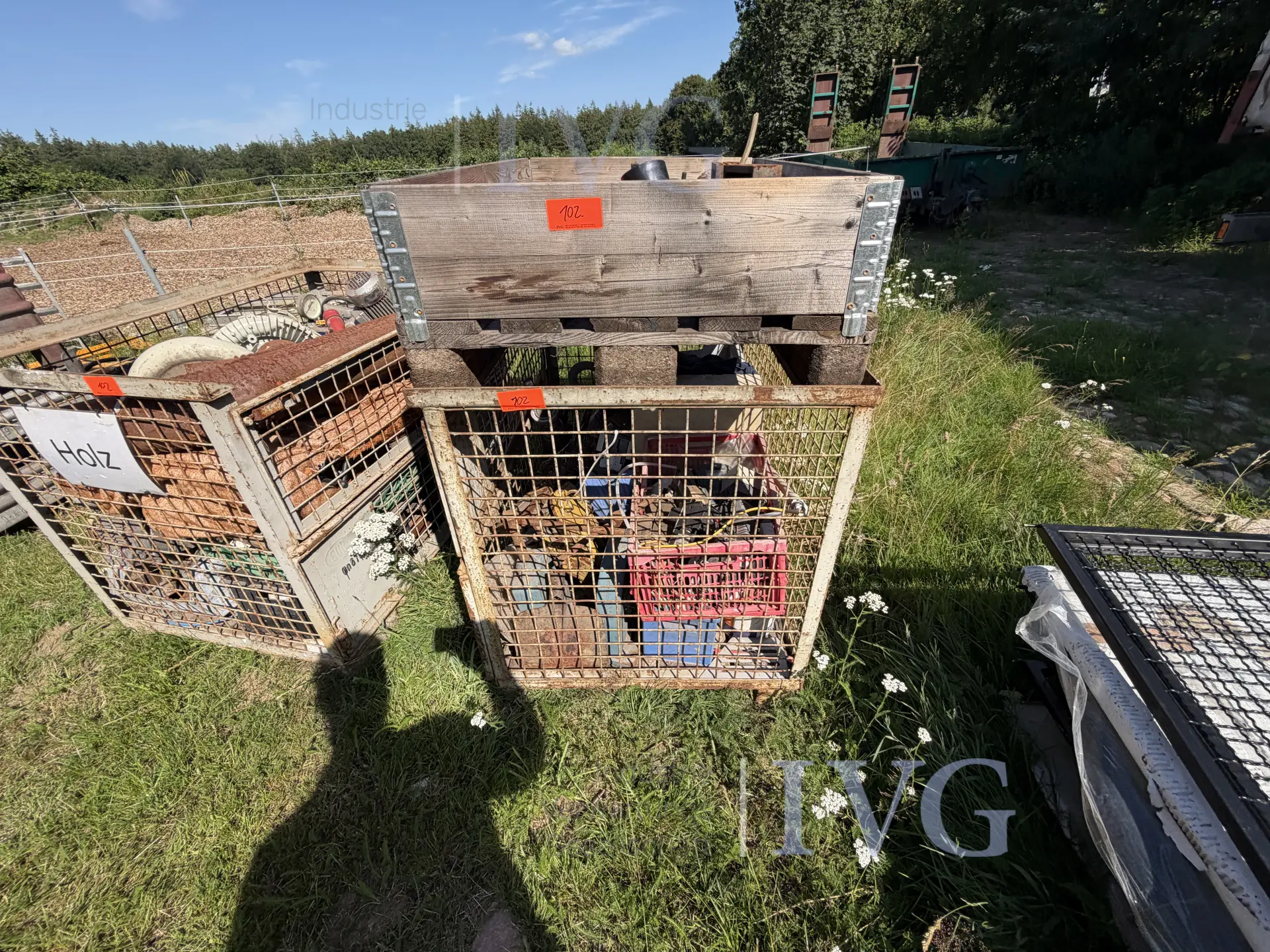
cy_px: 476
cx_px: 635
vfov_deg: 85.7
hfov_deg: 102.1
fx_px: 514
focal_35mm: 14
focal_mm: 2.22
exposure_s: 1/770
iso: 32
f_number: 2.2
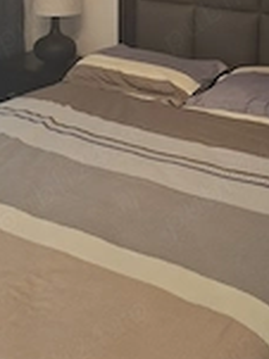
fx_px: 633
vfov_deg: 30.3
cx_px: 155
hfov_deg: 24.0
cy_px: 33
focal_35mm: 61
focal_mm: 5.54
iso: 320
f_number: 1.8
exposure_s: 1/120
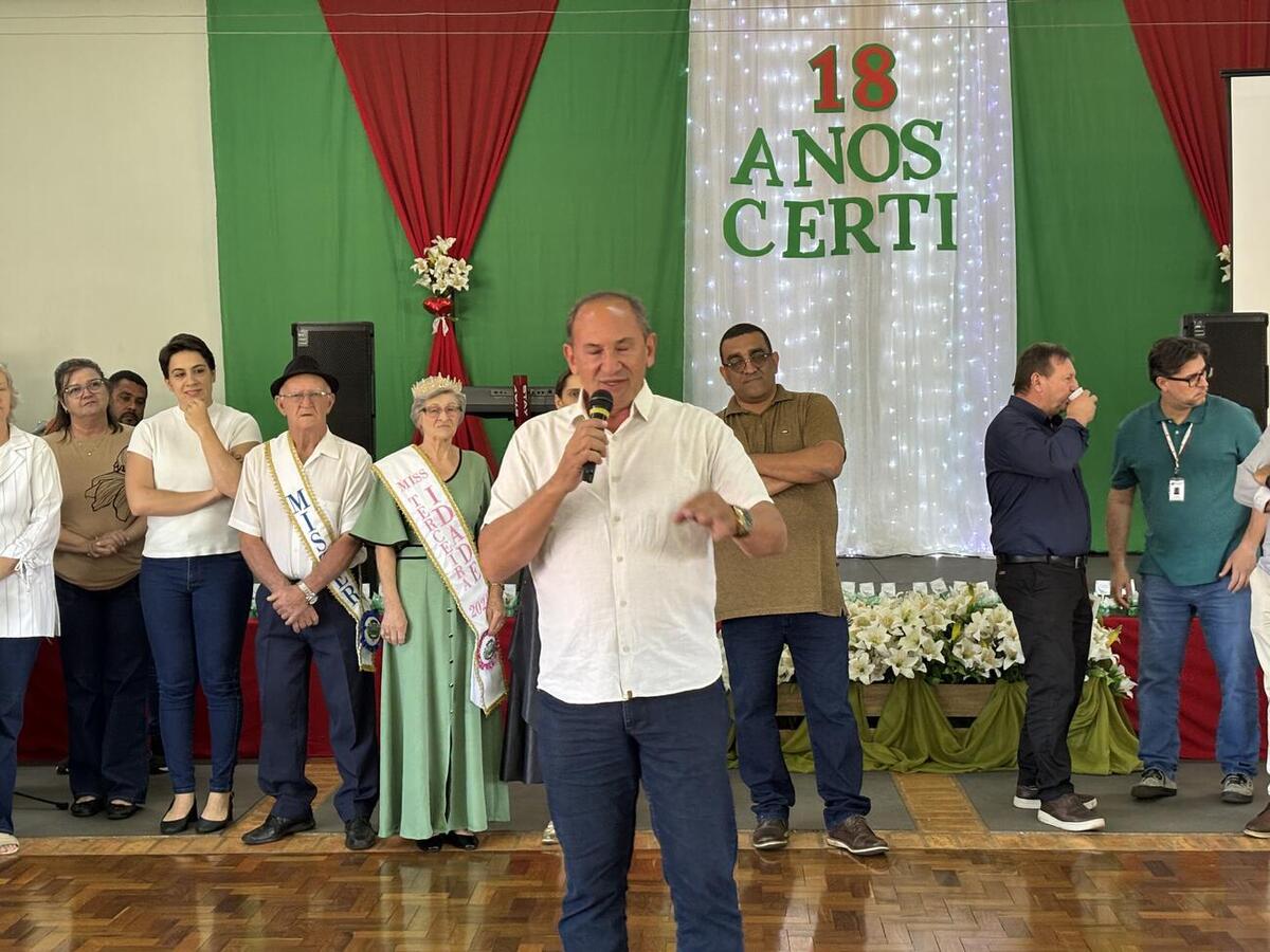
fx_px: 1908
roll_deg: +0.5
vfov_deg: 28.0
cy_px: 476
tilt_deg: -1.9
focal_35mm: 52
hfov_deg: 36.8
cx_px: 635
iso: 160
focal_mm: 5.96
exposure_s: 1/40
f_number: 1.6
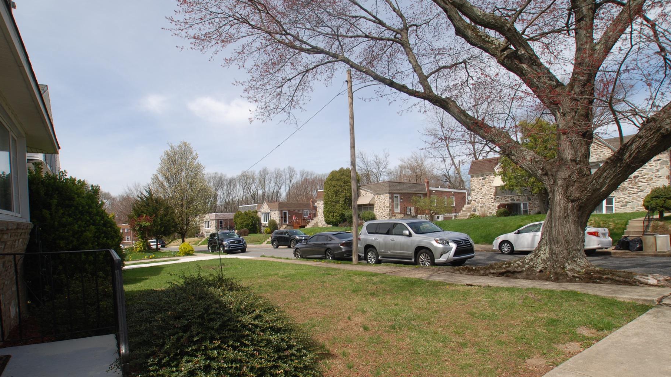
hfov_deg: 87.7
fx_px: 349
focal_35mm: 20
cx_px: 319
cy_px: 228
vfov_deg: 56.4
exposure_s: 1/200
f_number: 8
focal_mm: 11
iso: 100
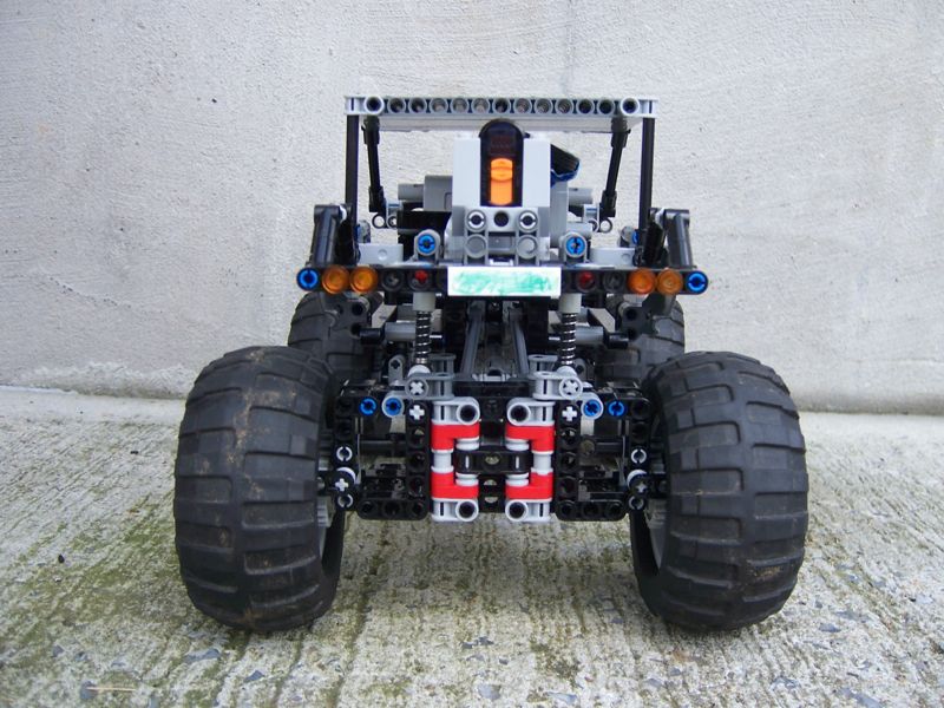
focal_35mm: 36
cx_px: 472
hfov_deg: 51.4
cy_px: 354
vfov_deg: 39.7
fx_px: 982
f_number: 2.8
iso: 80
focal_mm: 6.2
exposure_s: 1/100
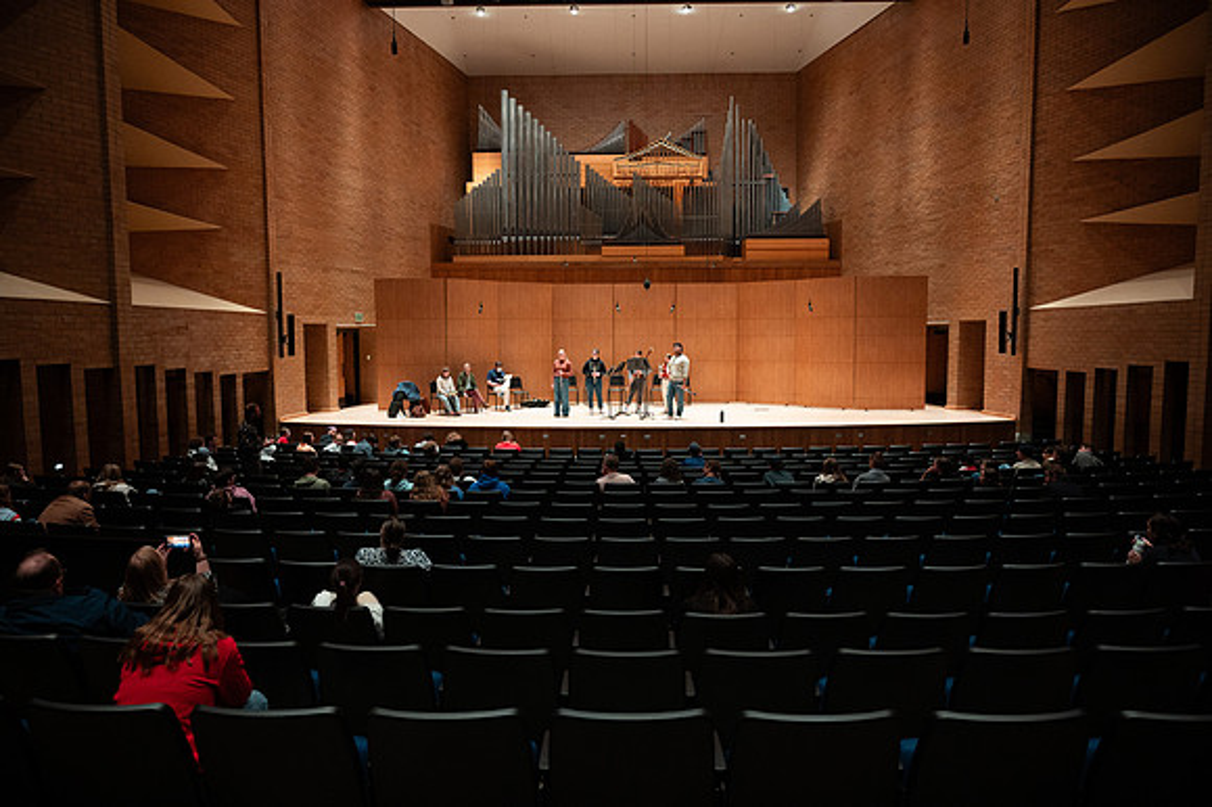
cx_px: 606
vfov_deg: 53.1
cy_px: 404
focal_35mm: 24
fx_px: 808
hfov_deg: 73.8
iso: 2000
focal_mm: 24
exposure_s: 1/160
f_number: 4
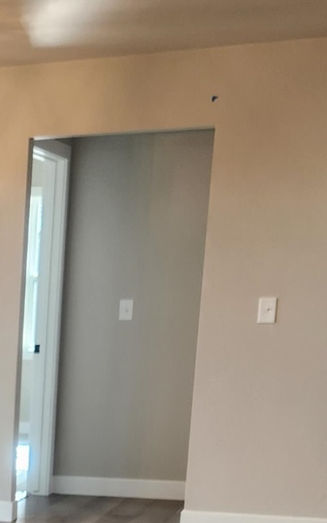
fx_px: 1283
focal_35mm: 90
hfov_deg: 13.1
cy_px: 609
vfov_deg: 21.6
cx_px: -262
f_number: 1.8
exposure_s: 1/120
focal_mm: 5.4
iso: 100
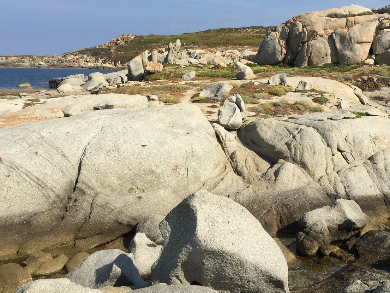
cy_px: 91
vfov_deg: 34.0
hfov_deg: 44.5
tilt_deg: -2.8
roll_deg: -2.2
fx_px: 473
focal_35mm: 42
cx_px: 239
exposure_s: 1/2825
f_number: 2.2
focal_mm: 4.15
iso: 32
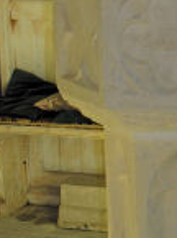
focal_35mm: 159
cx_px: 196
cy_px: 149
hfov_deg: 9.2
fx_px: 1089
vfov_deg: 12.4
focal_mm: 12.7
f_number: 3.1
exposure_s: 1/30
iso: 50
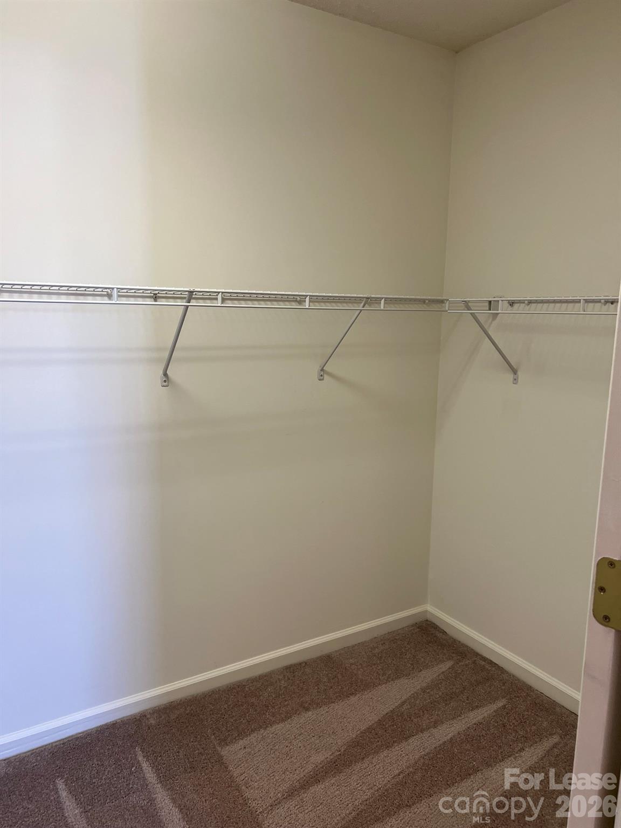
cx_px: 310
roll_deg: -1.5
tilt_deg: -8.4
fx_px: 622
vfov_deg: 67.3
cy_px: 414
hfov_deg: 53.1
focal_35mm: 26
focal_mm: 5.7
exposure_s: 1/120
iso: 125
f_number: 1.5
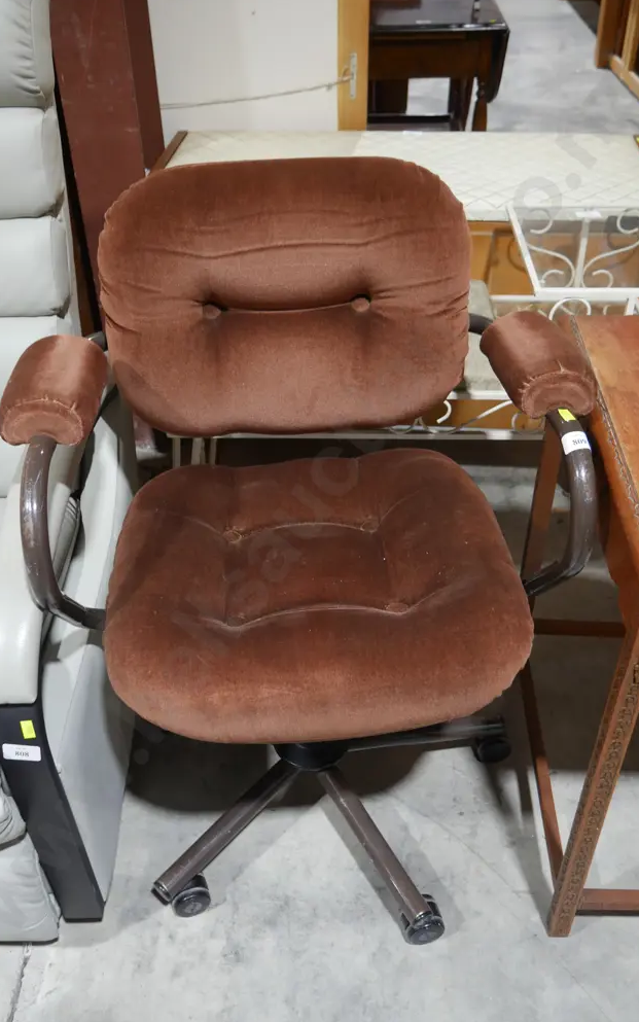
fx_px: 975
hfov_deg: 36.3
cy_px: 505
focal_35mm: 35
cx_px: 308
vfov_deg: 55.3
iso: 400
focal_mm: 16
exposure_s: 1/60
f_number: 3.6
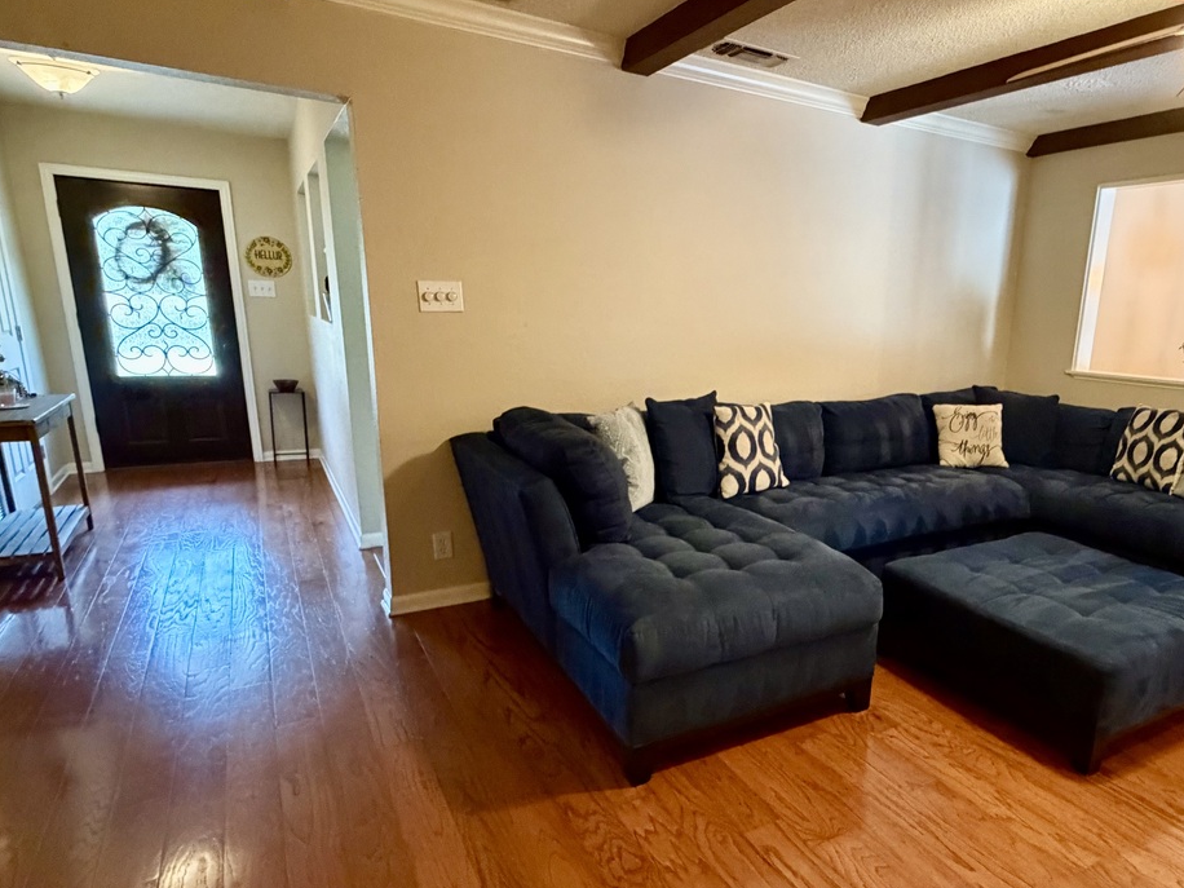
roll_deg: -1.8
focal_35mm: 22
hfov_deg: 75.1
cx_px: 739
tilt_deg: -15.5
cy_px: 498
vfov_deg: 60.9
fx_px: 752
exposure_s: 1/60
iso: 1000
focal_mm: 2.22
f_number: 2.2
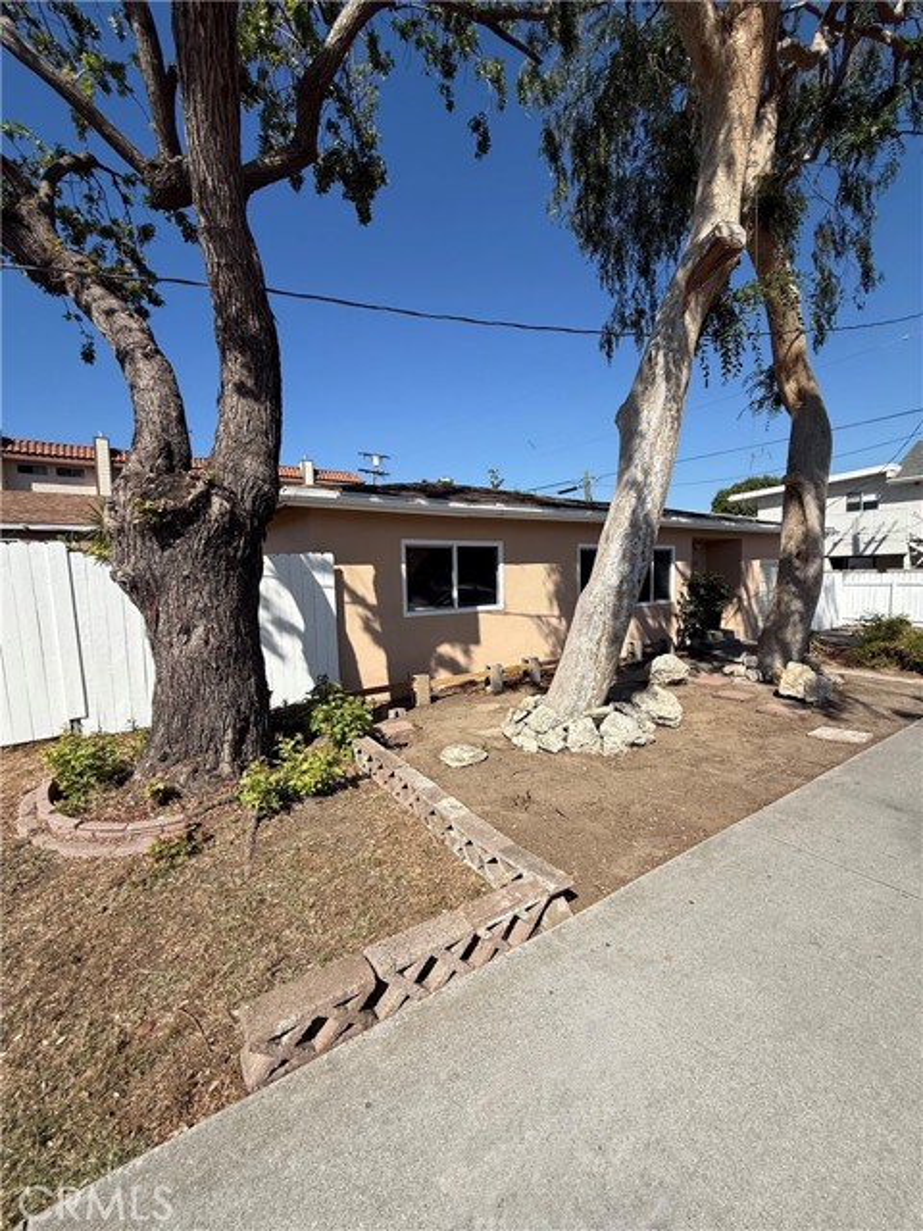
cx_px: 462
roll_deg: +0.9
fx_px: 498
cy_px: 616
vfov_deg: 102.1
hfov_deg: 85.7
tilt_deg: -4.2
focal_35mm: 14
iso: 50
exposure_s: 1/2841
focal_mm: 2.22
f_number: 2.2
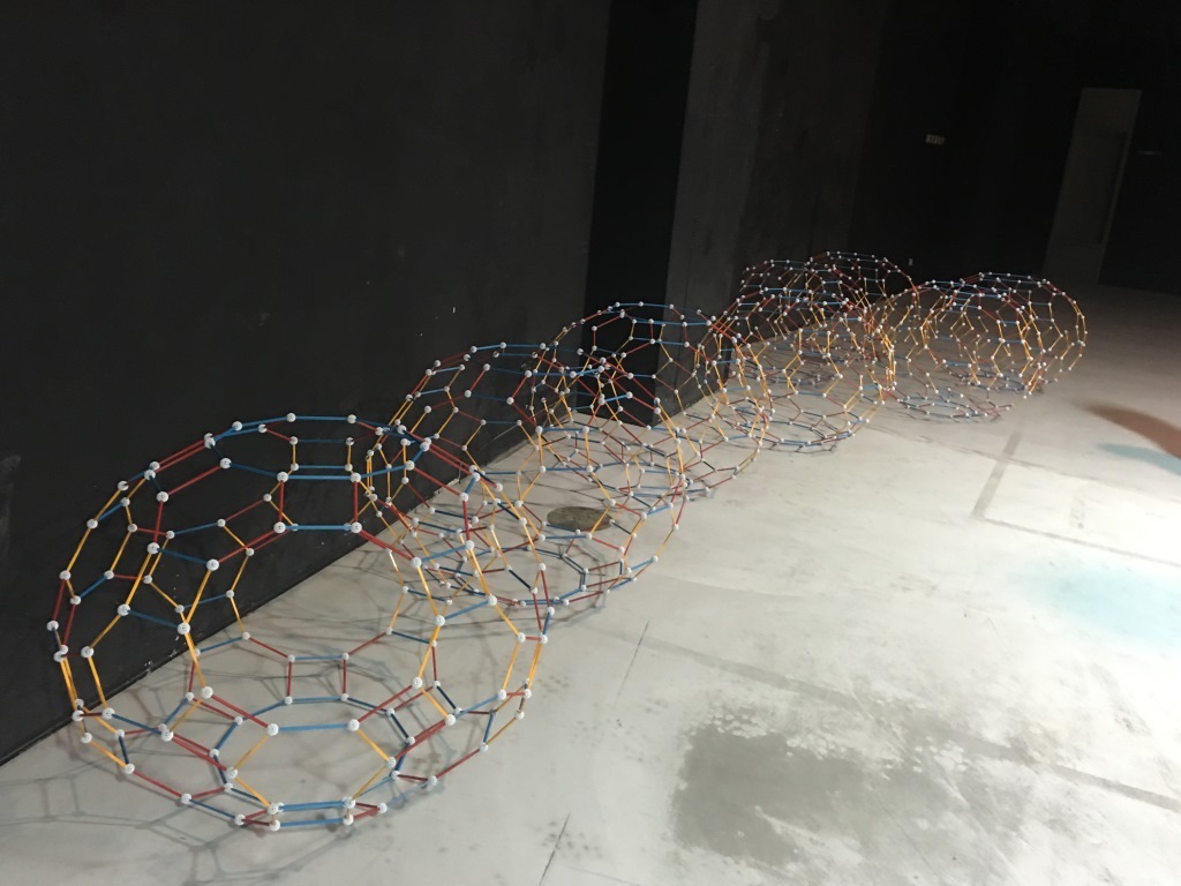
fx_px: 989
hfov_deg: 61.7
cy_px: 443
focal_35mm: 29
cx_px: 590
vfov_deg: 48.2
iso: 50
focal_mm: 4.15
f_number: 2.2
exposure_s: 1/4
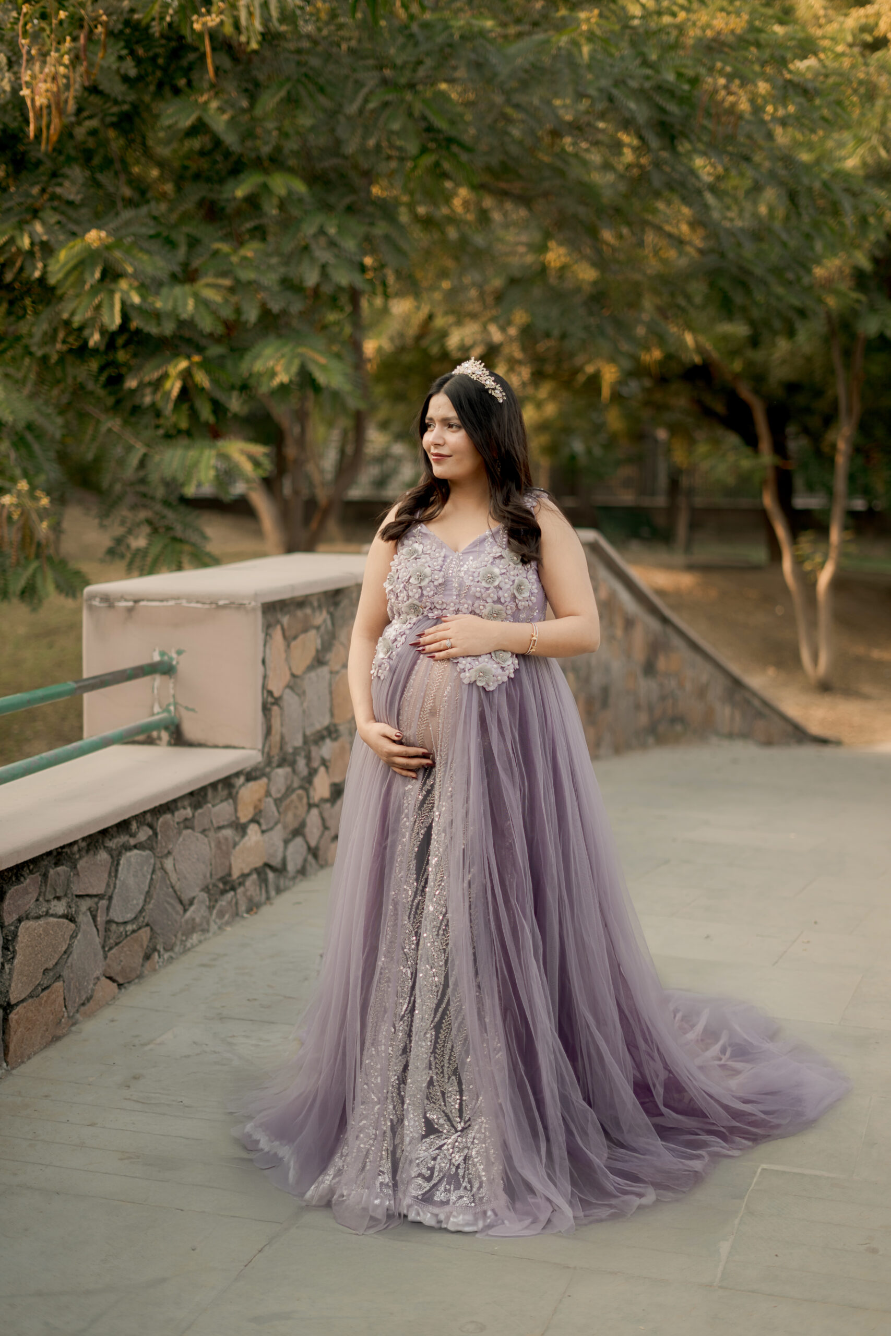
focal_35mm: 50
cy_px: 668
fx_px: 1856
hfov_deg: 27.0
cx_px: 446
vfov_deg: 39.6
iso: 160
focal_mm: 50
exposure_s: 1/640
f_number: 1.8
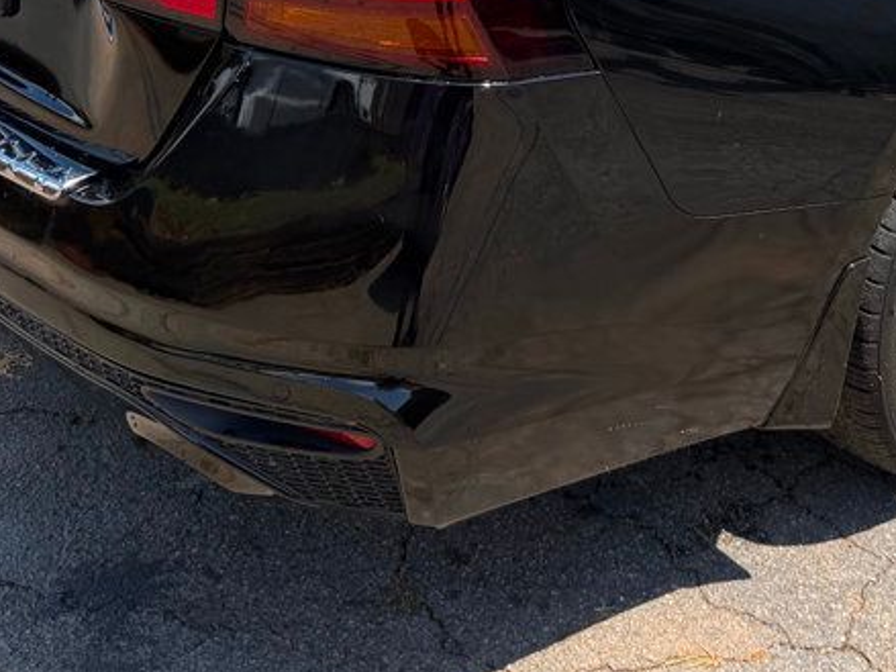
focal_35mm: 56
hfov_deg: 33.2
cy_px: -63
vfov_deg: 24.4
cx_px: 743
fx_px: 1449
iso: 80
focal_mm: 6.76
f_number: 1.78
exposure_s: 1/2299
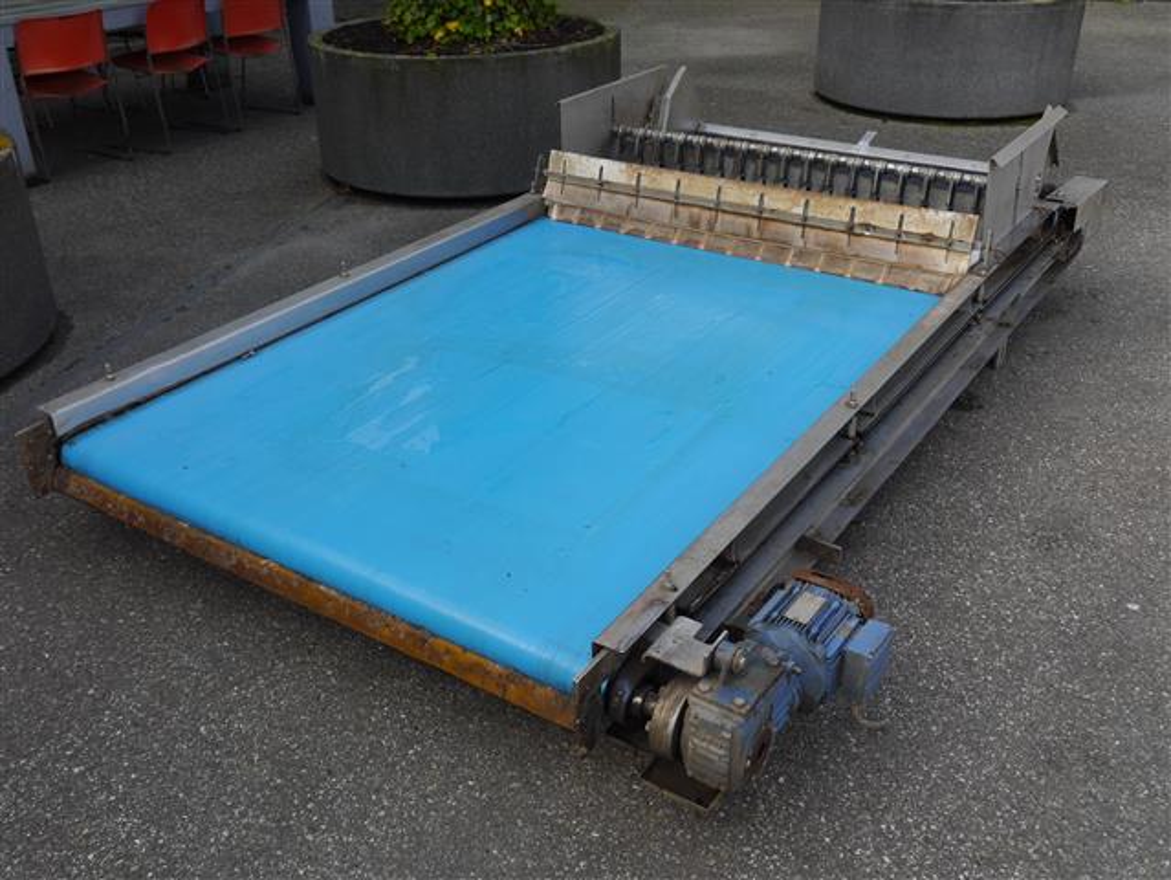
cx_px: 586
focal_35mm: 36
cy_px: 440
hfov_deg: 51.3
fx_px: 1219
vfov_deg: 39.7
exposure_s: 1/200
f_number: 5.6
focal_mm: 18
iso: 160
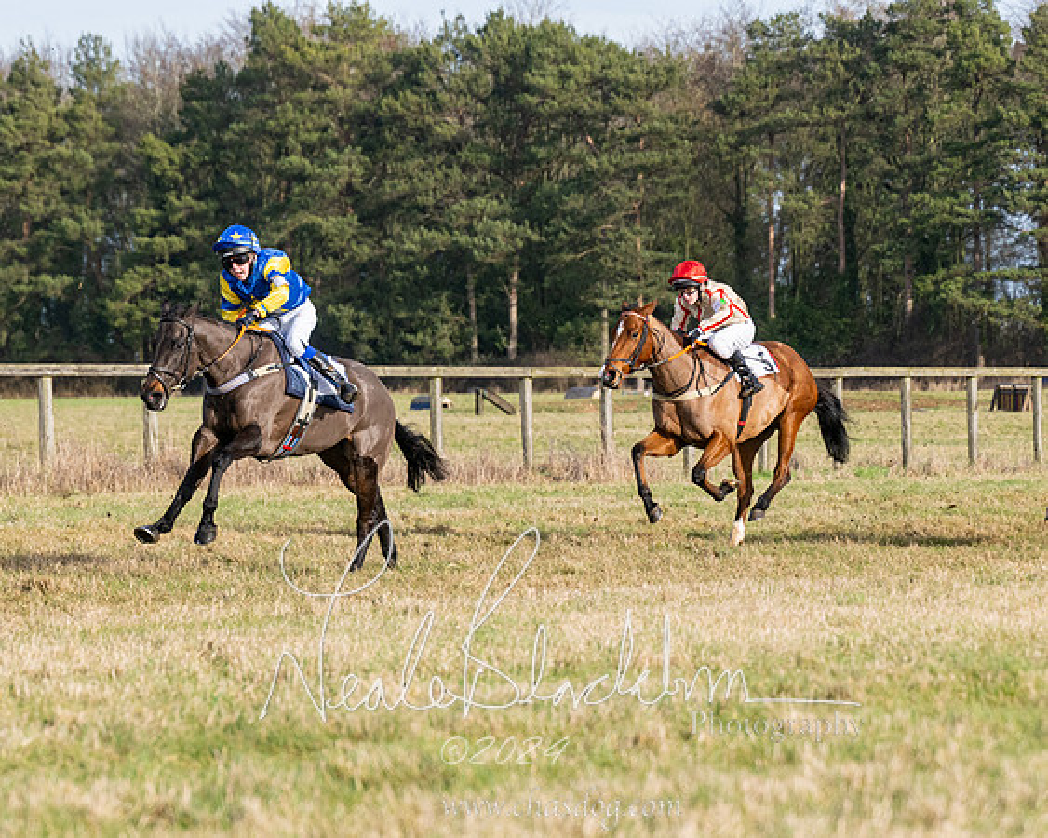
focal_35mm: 211
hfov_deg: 9.2
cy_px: 419
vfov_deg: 7.3
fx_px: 6533
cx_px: 419
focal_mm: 125
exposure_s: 1/2500
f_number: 5
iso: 400
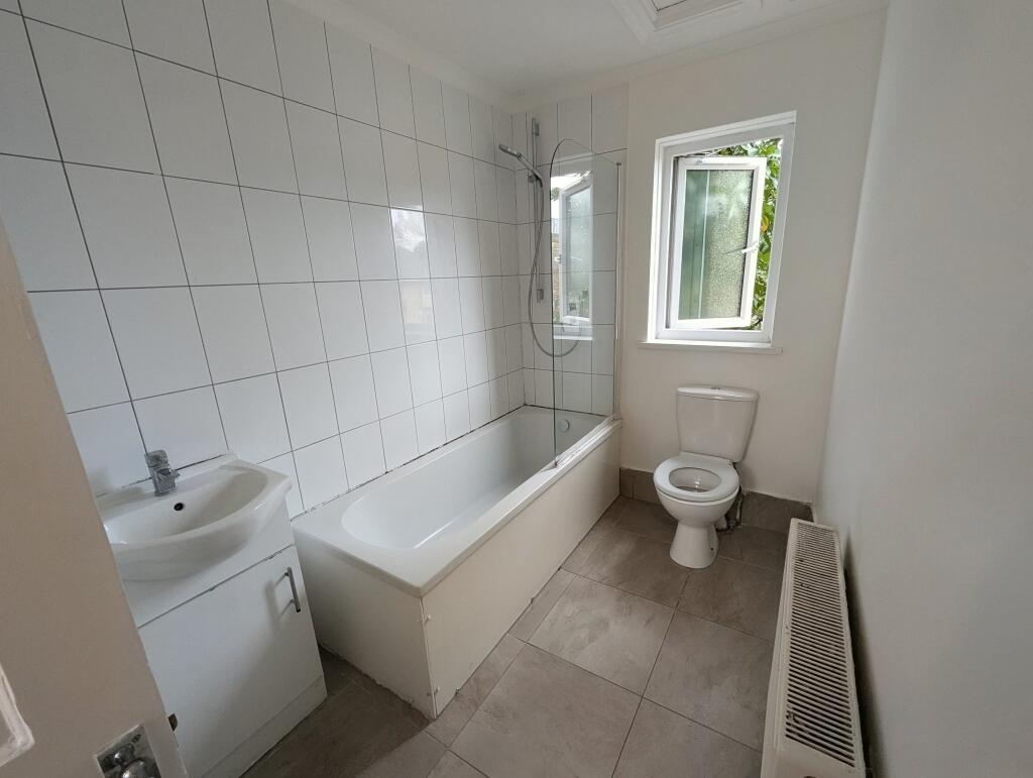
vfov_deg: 90.1
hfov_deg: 106.1
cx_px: 516
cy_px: 389
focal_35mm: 13
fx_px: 388
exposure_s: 1/51.6
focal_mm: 1.95
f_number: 2.2
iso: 76
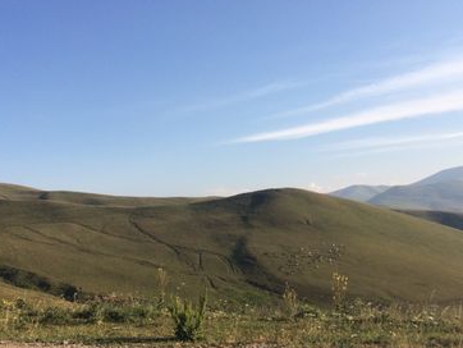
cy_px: 214
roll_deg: +2.9
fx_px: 549
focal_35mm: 41
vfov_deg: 35.0
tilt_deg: -4.2
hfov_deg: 45.6
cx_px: 196
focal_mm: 4.15
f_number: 2.2
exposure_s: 1/1709
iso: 32
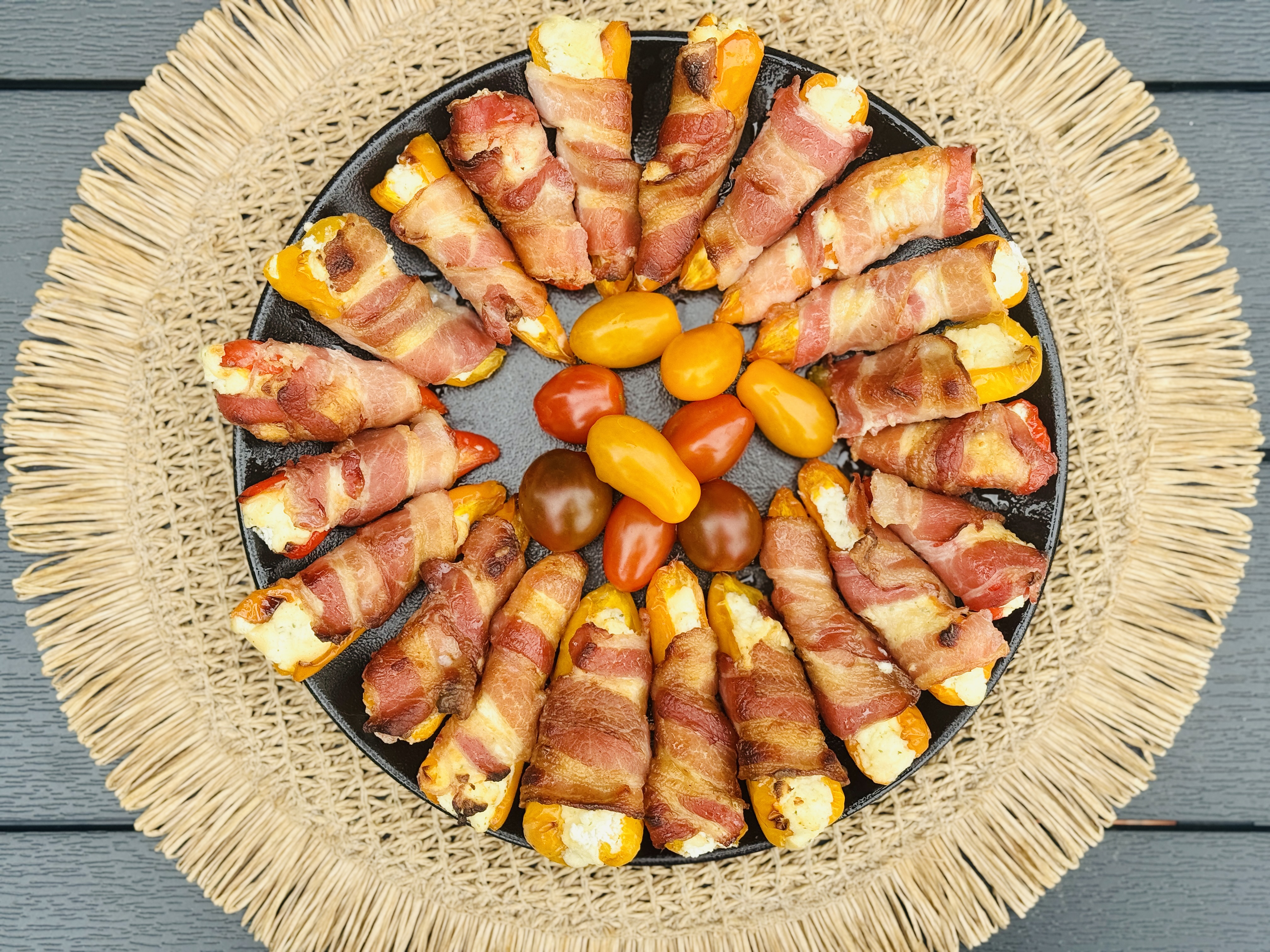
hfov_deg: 39.7
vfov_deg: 30.3
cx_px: 635
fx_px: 1761
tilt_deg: -89.0
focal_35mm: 48
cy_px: 476
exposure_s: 1/678
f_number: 1.78
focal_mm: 6.76
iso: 64
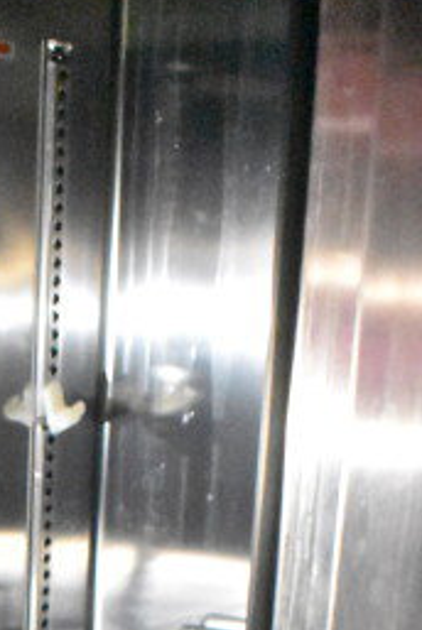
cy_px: 1006
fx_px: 1683
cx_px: -66
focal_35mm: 96
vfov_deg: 18.3
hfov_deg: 13.9
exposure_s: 1/30
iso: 18000
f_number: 3.5
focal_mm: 18
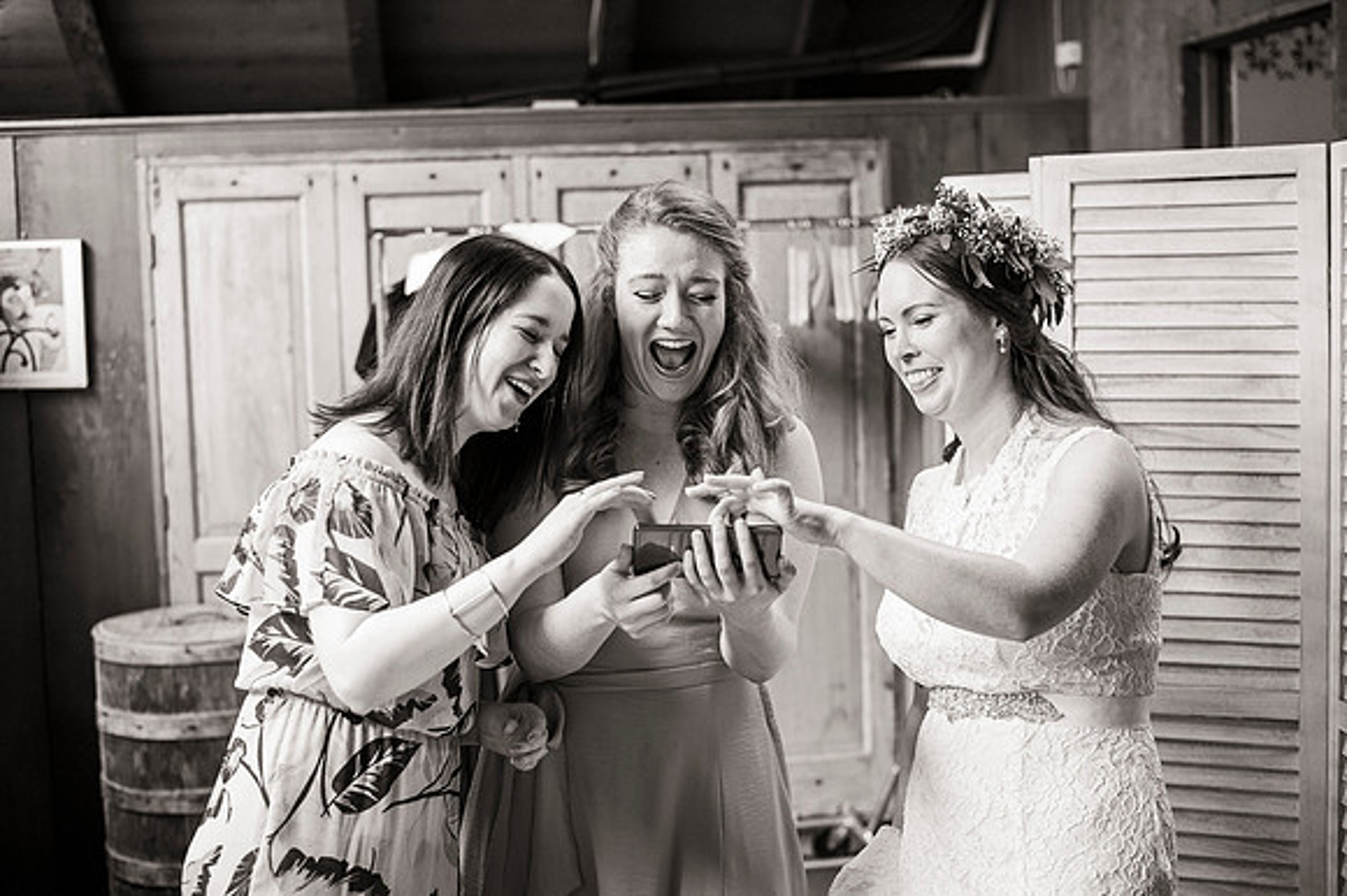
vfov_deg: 27.0
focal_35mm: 50
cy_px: 448
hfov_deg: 39.6
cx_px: 674
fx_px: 1870
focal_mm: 50
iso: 1600
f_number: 2.8
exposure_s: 1/250
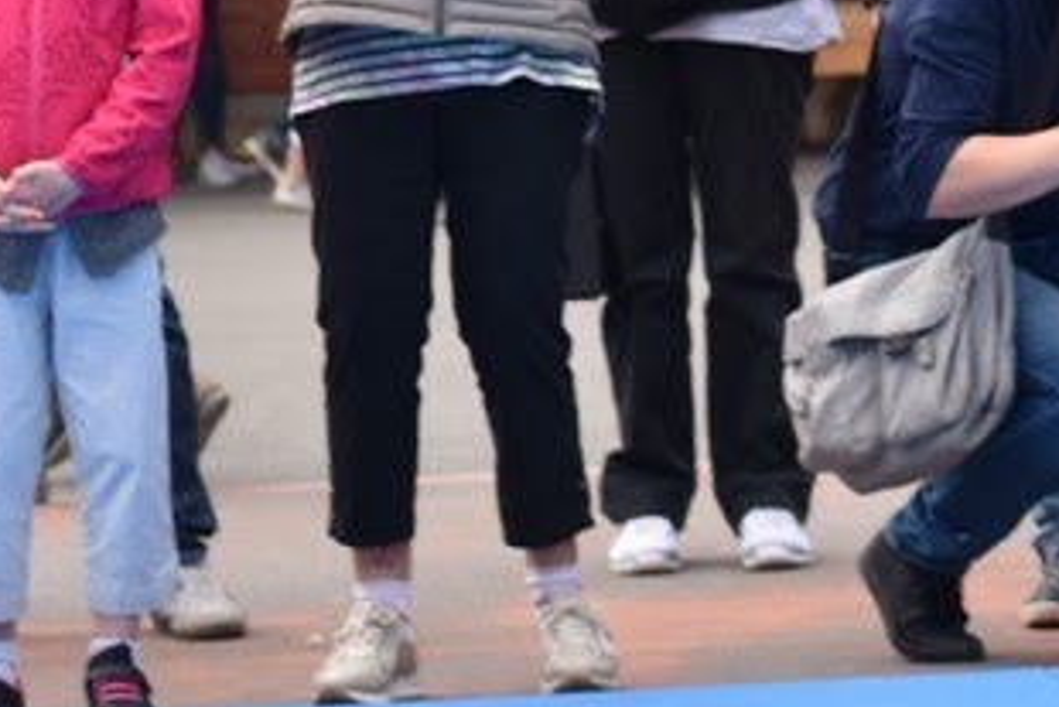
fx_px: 8740
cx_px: -676
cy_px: -63
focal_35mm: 297
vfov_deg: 4.6
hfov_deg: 6.8
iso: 100
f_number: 4
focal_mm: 60
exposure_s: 1/500
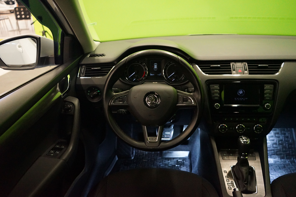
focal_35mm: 28
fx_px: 230
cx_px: 148
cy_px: 98
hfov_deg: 65.5
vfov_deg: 46.4
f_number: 3.5
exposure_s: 1/60
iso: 6400
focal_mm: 28
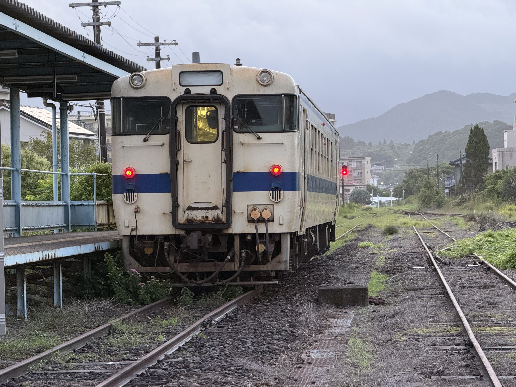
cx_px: 258
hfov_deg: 16.4
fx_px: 1789
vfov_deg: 12.3
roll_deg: +1.1
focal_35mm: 120
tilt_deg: +0.2
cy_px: 194
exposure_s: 1/60
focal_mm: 15.66
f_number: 2.8
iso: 400
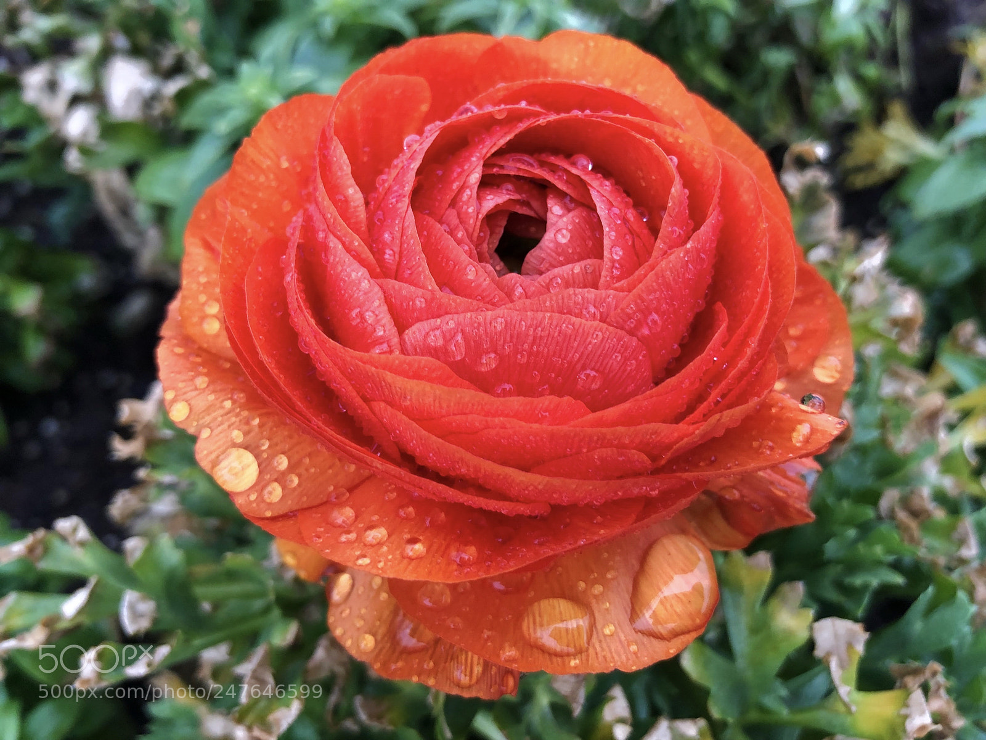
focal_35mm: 28
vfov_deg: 49.7
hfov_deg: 63.4
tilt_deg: -54.4
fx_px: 798
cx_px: 493
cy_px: 370
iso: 32
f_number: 1.8
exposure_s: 1/25
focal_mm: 4
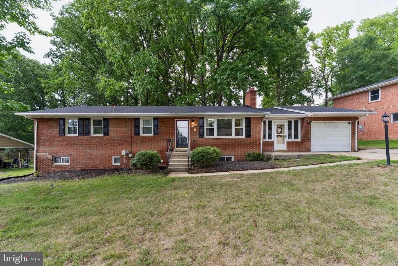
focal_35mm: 14
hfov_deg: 104.3
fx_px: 155
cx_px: 199
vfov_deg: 81.2
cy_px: 133
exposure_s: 1/160
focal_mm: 14
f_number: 7.1
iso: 1250
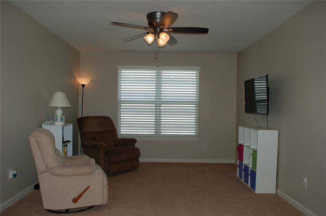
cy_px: 108
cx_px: 163
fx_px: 244
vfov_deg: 47.8
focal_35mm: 27
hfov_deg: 67.4
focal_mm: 18
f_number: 5
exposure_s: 1/500
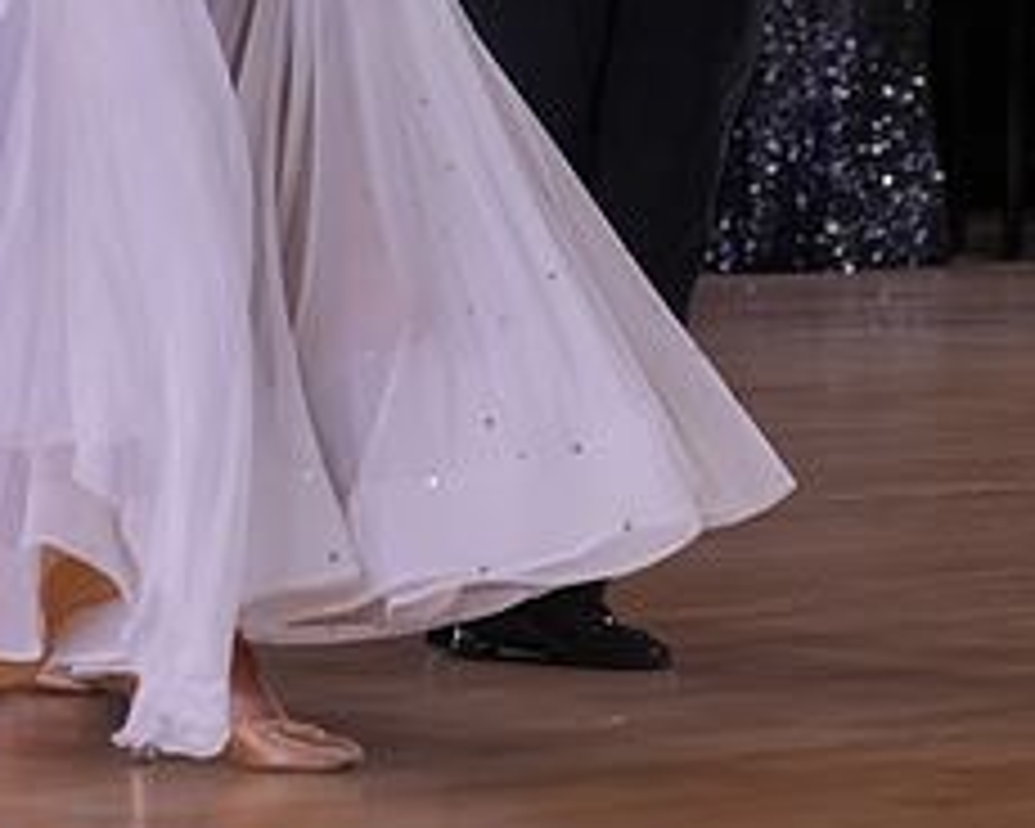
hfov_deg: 8.5
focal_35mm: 227
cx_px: 367
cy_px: -324
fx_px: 6953
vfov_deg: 6.7
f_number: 3.5
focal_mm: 64
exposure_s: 1/500
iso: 1250
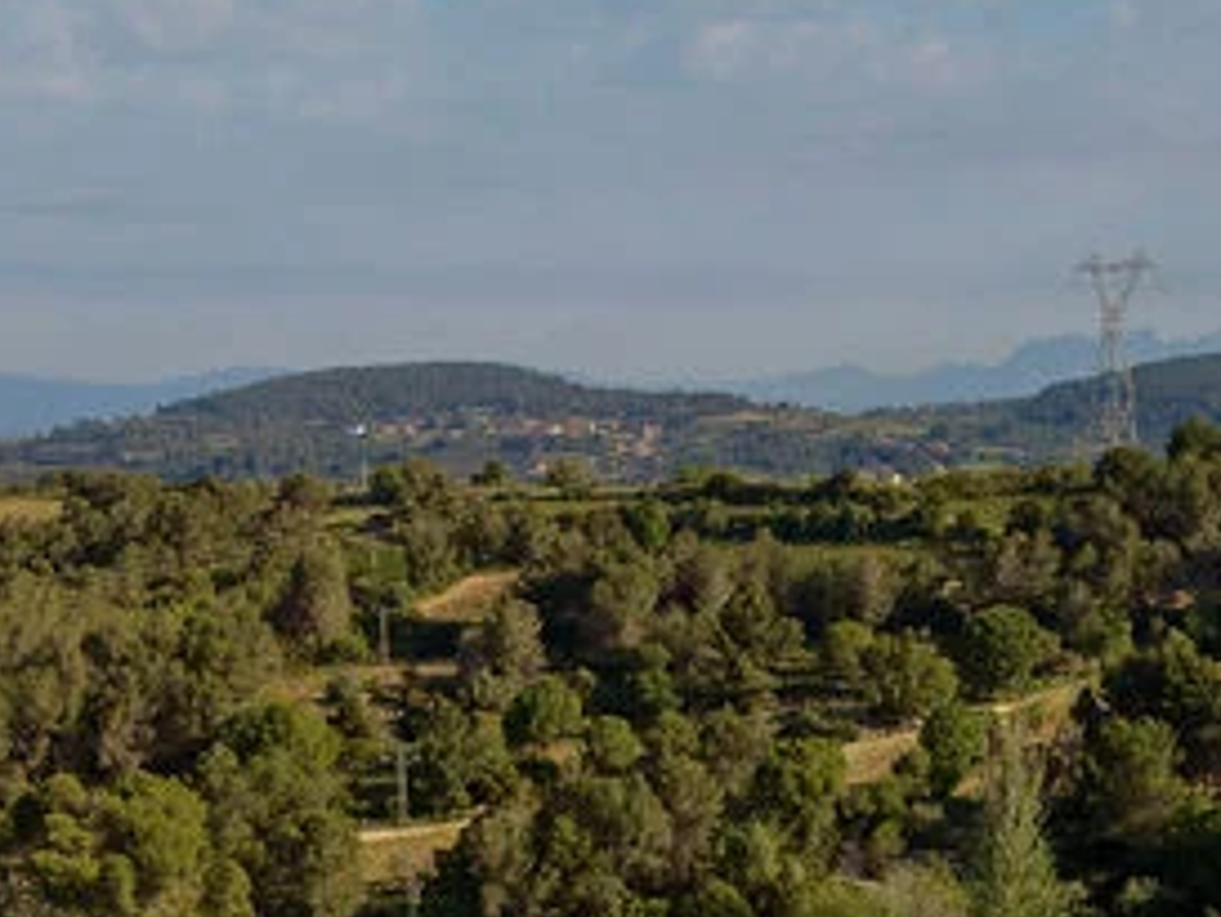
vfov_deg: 14.8
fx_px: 3176
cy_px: 1512
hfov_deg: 21.7
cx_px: 805
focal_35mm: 90
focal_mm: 8.67
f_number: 1.8
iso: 120
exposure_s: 1/60
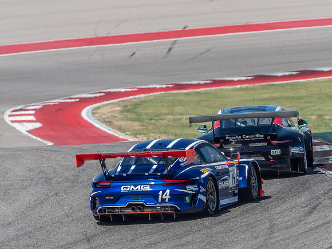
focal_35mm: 709
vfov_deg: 2.1
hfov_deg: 2.8
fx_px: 6797
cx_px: 196
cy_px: 147
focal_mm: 300
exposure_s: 1/1250
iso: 200
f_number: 5.6
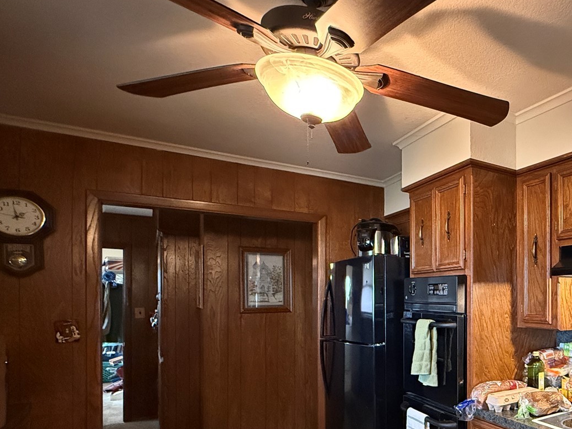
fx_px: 430
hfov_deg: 58.6
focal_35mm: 26
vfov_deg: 51.8
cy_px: 294
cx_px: 503
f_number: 2.2
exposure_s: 1/60
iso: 1250
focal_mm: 2.22
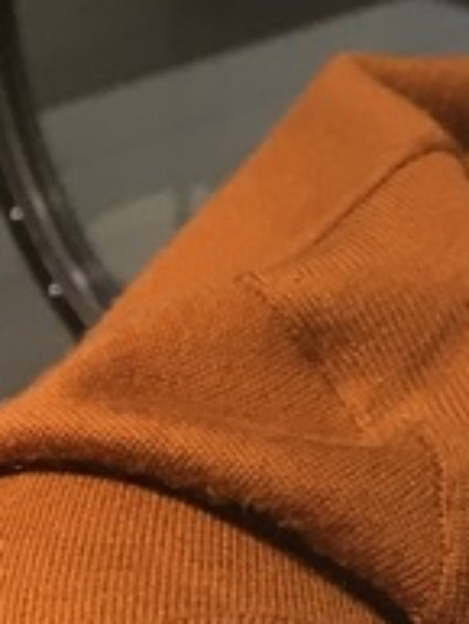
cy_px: -608
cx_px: 1064
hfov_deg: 8.9
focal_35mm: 154
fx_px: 2779
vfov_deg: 11.6
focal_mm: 4.15
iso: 50
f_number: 2.2
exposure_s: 1/33
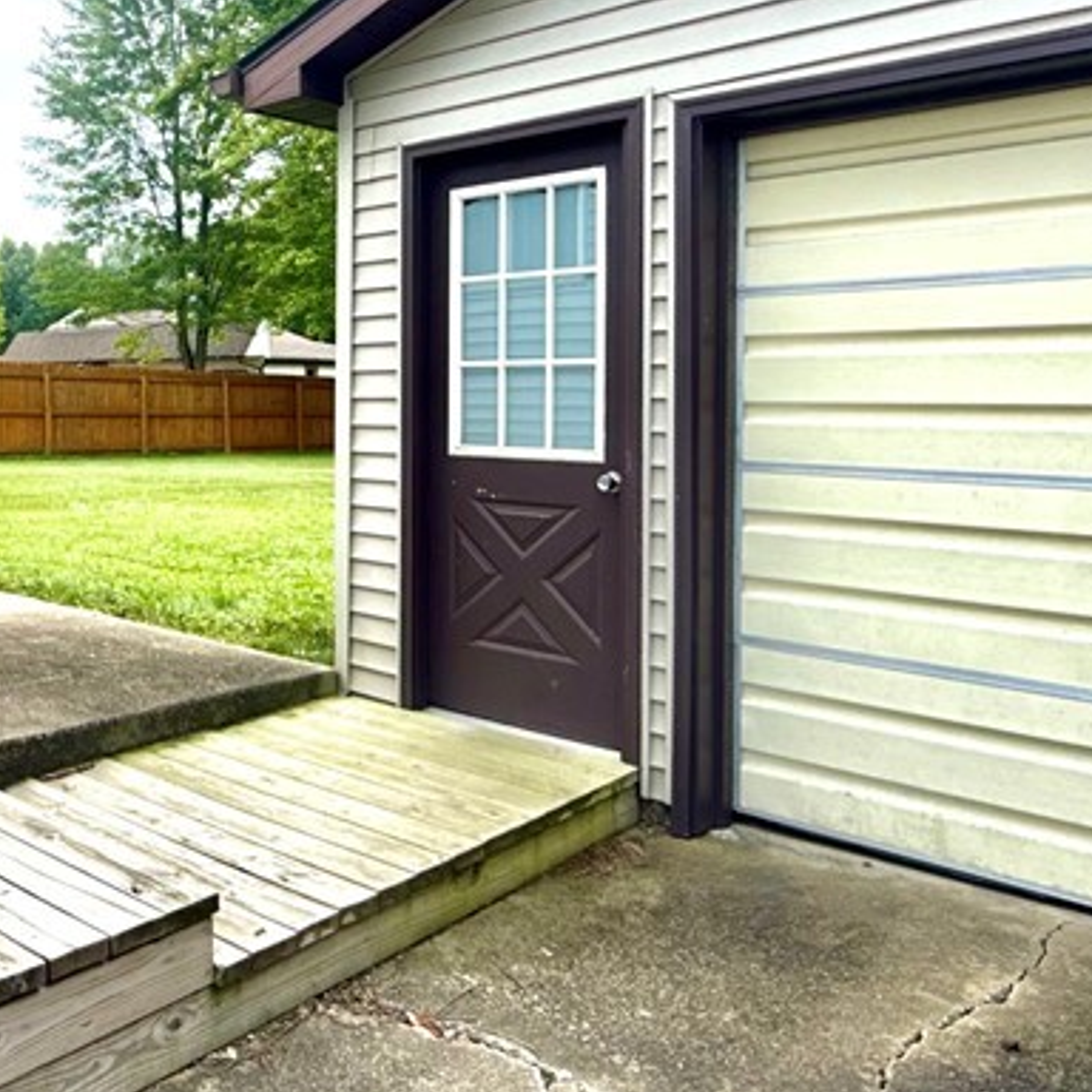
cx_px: 202
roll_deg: +0.1
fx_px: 1178
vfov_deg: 49.2
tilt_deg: +0.7
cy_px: 401
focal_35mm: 33
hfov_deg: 46.8
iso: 64
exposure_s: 1/631
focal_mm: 2.22
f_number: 2.2
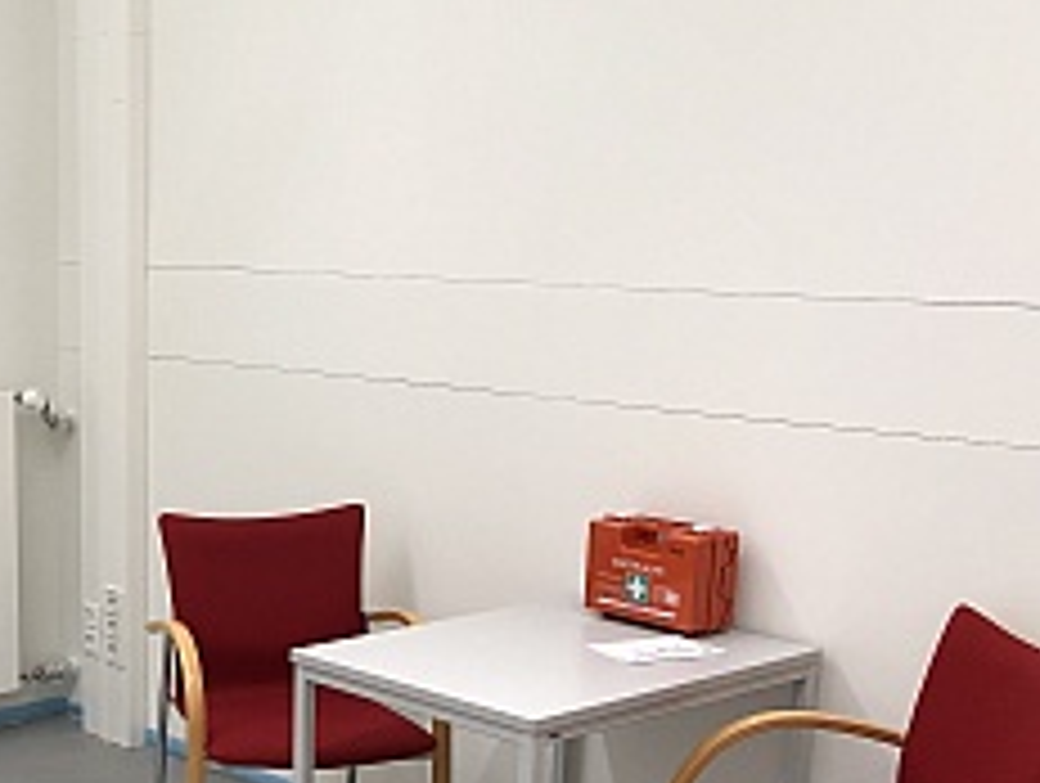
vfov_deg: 23.6
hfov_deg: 28.8
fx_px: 1836
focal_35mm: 61
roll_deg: +0.9
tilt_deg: -13.0
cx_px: -90
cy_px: 652
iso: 25
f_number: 1.8
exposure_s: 1/33
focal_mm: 3.99
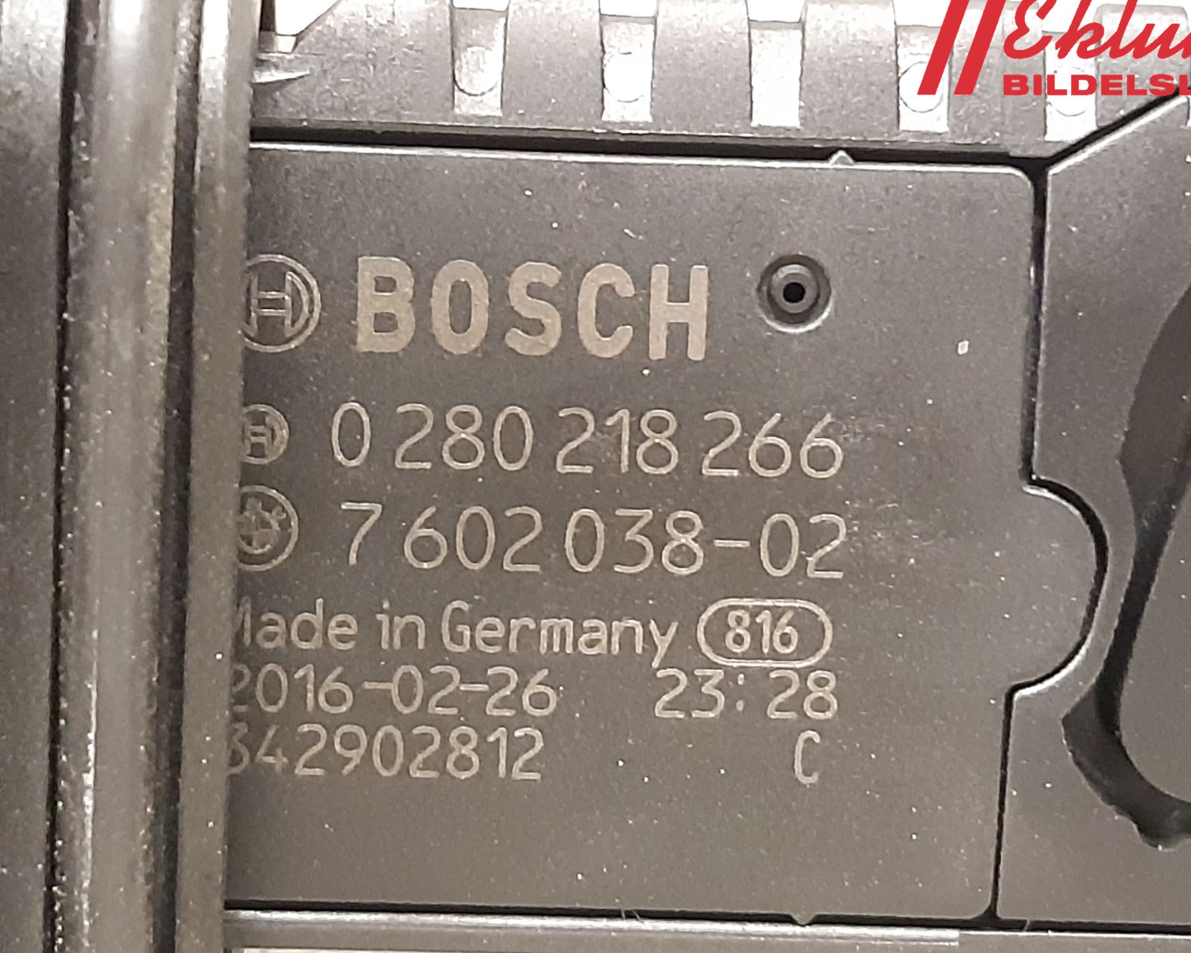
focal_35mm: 28
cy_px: 479
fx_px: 987
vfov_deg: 51.5
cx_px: 654
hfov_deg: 62.1
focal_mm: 3.93
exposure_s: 1/20
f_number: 1.7
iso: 640
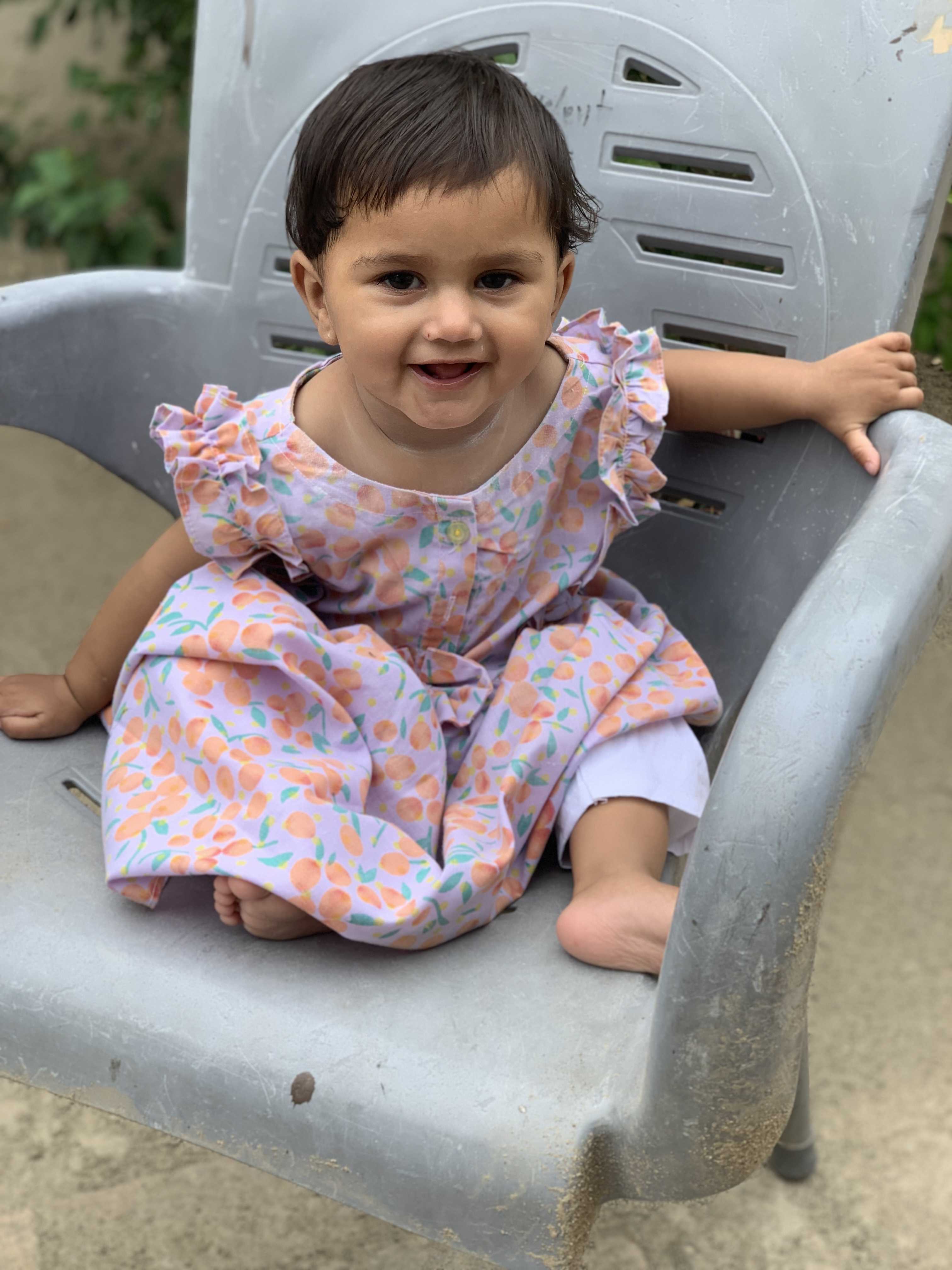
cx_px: 476
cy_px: 635
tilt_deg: -31.4
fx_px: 1907
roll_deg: +0.3
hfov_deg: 28.0
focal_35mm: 52
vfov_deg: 36.8
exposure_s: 1/184
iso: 16
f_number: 2.4
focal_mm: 6
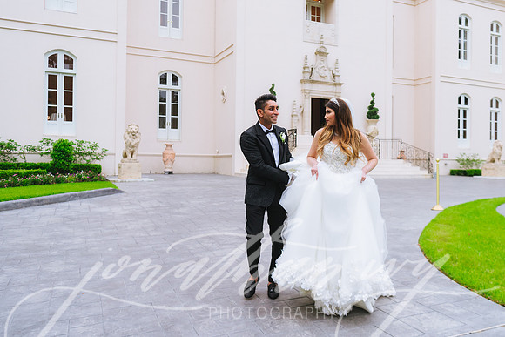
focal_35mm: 34
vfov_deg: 38.7
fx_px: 479
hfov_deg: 55.3
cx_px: 297
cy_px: 154
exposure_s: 1/500
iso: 320
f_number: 3.5
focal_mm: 29
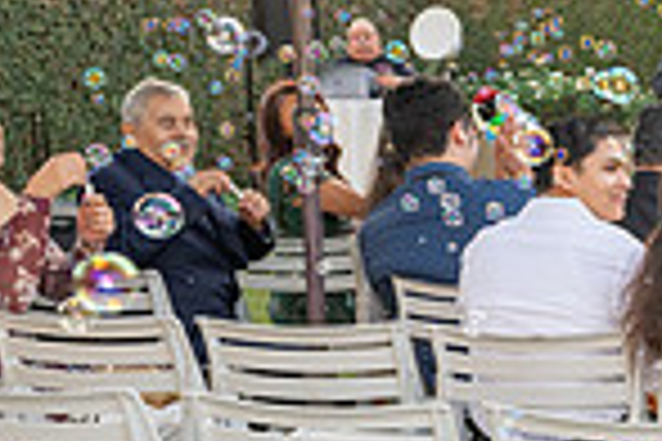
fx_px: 1747
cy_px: 326
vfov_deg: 14.3
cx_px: 1157
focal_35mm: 95
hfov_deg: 17.7
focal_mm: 24
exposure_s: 1/200
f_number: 5.6
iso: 500
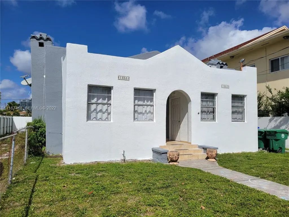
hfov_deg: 67.3
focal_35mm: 26
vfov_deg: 53.1
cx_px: 144
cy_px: 108
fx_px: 217
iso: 40
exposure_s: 1/8143
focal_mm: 5.4
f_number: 1.8
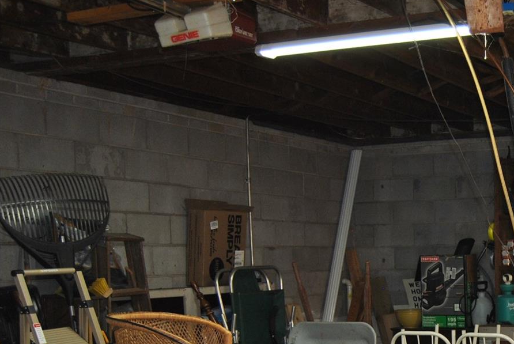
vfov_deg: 21.2
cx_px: 523
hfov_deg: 30.0
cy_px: 344
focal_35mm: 62
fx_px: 886
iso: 200
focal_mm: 18
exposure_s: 1/60
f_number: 3.5
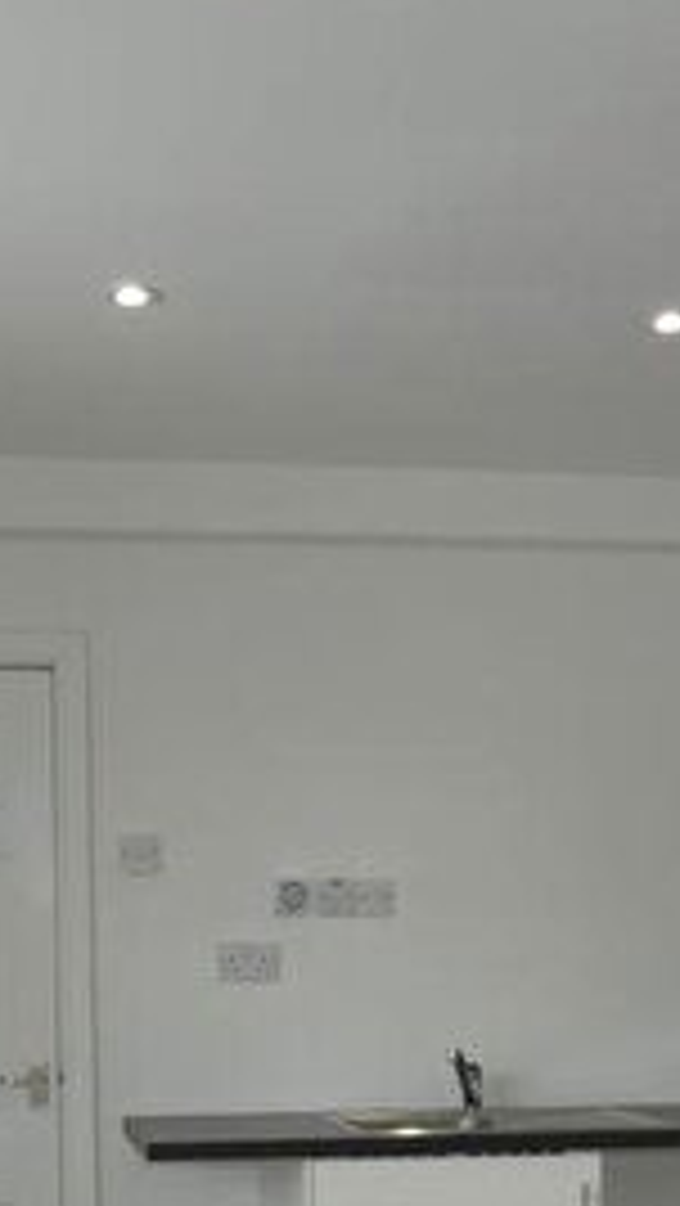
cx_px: 329
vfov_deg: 34.8
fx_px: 1825
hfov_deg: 21.1
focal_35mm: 57
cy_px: 1055
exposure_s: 1/100
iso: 80
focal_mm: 3.6
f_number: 2.8
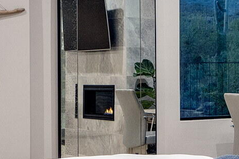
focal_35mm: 108
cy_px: 114
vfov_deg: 12.6
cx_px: 476
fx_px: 717
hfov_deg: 15.3
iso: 200
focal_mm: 18
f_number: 10
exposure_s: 1
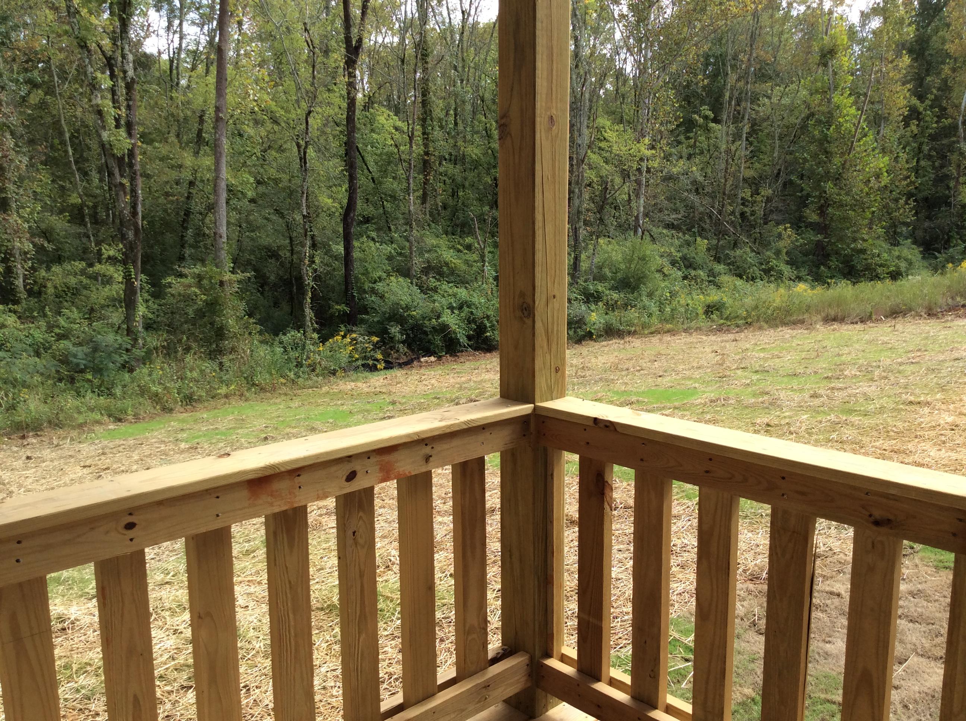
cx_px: 483
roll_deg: -0.5
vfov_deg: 44.1
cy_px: 360
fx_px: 892
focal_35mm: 32
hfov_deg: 56.9
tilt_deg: -10.8
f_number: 2.4
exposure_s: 1/389
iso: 32
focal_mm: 3.3
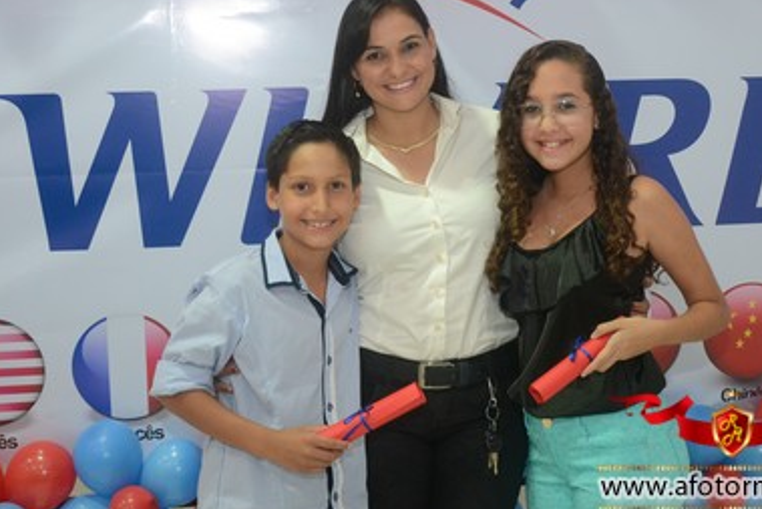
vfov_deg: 23.8
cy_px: 219
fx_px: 1207
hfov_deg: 35.0
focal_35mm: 57
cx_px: 430
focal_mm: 32
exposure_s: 1/80
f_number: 4.2
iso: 1600
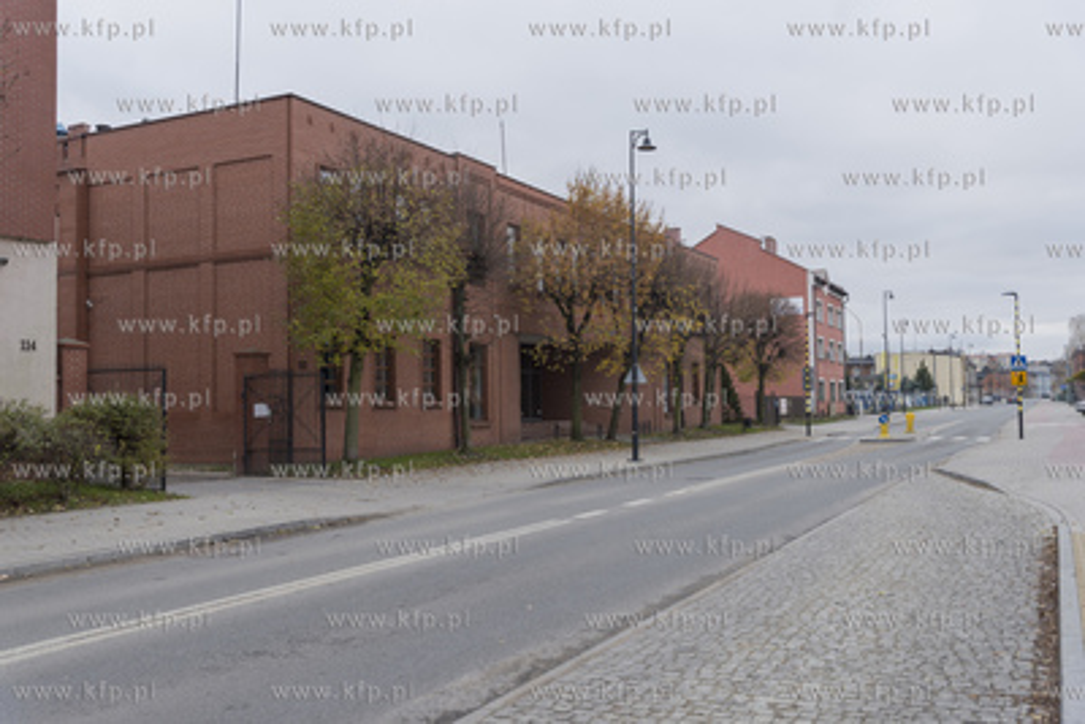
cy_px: 362
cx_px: 542
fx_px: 1055
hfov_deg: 54.4
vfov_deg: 37.9
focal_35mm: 35
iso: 400
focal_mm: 35
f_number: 4
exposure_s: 1/400
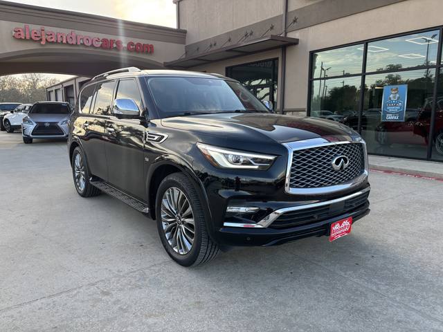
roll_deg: -1.6
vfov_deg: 53.1
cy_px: 166
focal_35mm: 26
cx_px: 222
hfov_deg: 67.3
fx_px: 333
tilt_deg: -8.0
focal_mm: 5.96
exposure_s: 1/298
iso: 50
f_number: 1.6
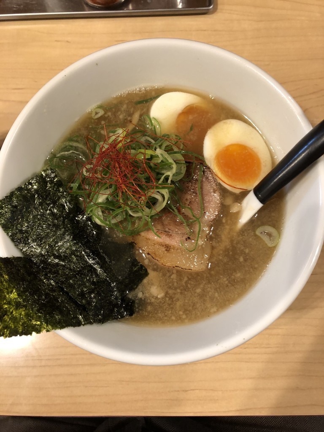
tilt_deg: -77.4
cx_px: 162
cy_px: 216
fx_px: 349
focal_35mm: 28
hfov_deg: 49.7
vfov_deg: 63.4
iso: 40
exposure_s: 1/15
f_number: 1.8
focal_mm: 3.99
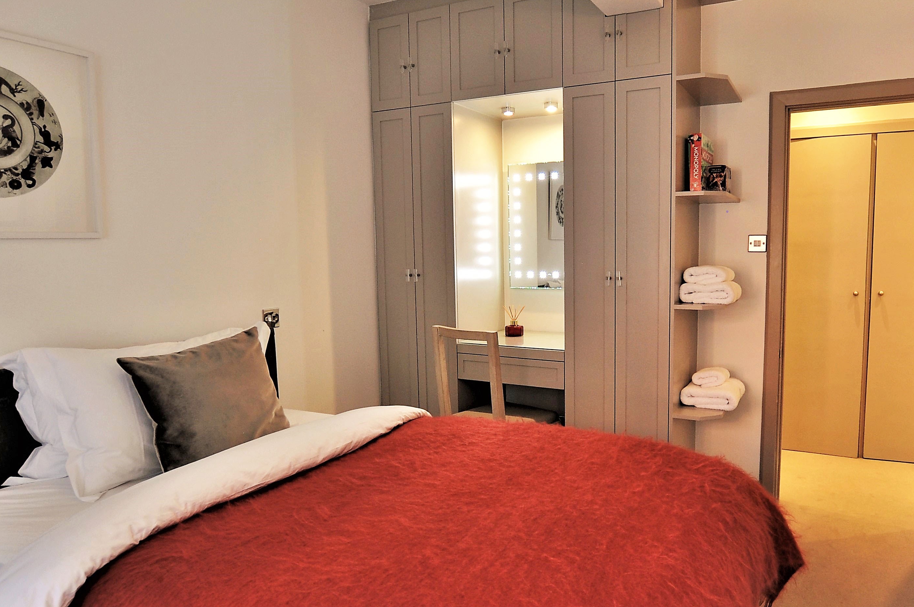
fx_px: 583
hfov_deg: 75.5
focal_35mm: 23
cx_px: 541
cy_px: 306
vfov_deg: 55.0
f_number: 3.5
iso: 280
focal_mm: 10
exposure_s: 1/20
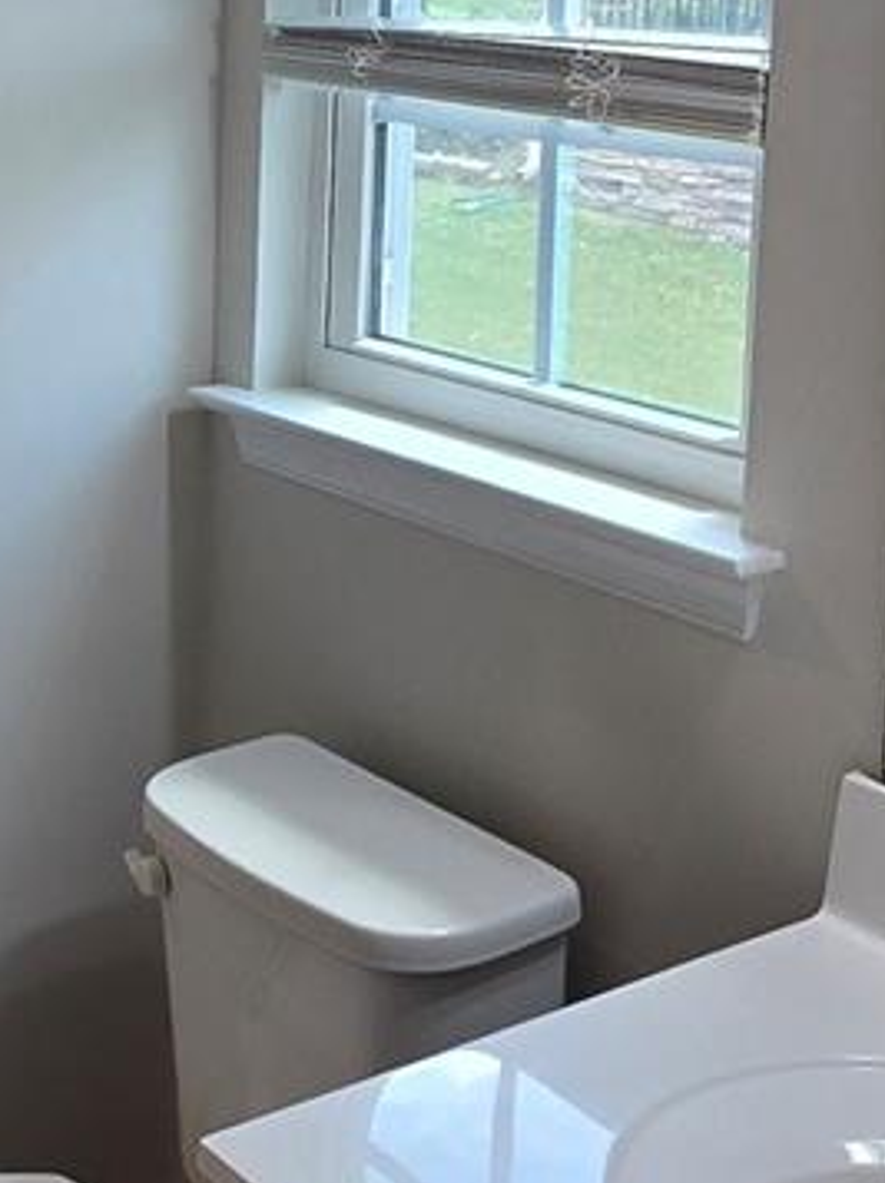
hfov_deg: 25.2
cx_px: 76
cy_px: 176
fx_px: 1912
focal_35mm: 56
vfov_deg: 33.0
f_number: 2.2
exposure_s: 1/120
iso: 50
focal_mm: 2.2
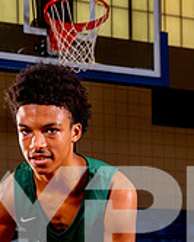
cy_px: 315
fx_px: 638
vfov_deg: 19.8
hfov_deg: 17.3
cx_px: 71
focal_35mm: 89
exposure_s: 1/200
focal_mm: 35
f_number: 5.6
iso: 100
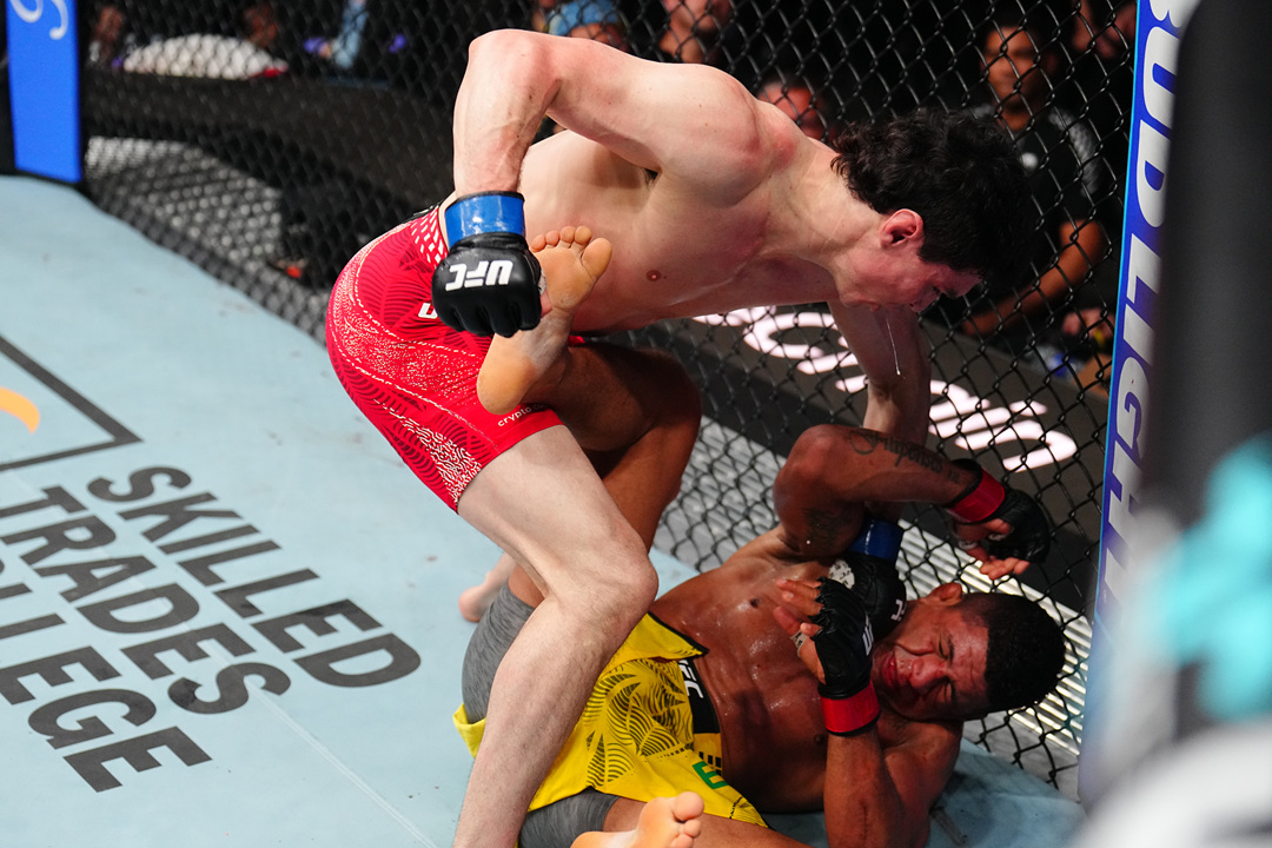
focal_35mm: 70
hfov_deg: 28.8
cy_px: 424
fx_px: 2473
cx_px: 636
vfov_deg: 19.5
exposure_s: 1/1600
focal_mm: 70
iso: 4000
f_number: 2.8
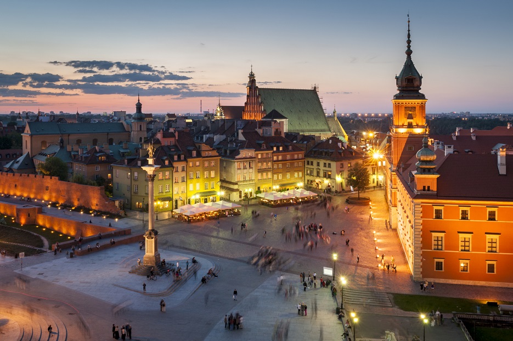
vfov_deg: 42.3
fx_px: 441
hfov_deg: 60.3
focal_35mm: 31
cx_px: 256
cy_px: 170
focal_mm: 31
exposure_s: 5
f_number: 14
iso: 200
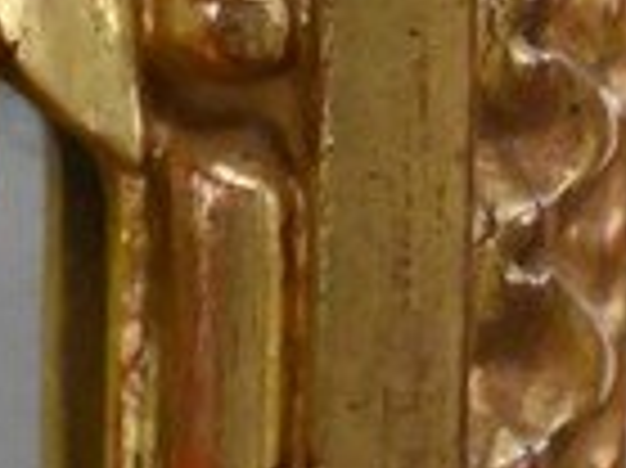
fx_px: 7480
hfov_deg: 4.7
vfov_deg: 3.6
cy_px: -338
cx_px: -567
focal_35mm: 414
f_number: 8
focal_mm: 50
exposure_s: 1/250
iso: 5000
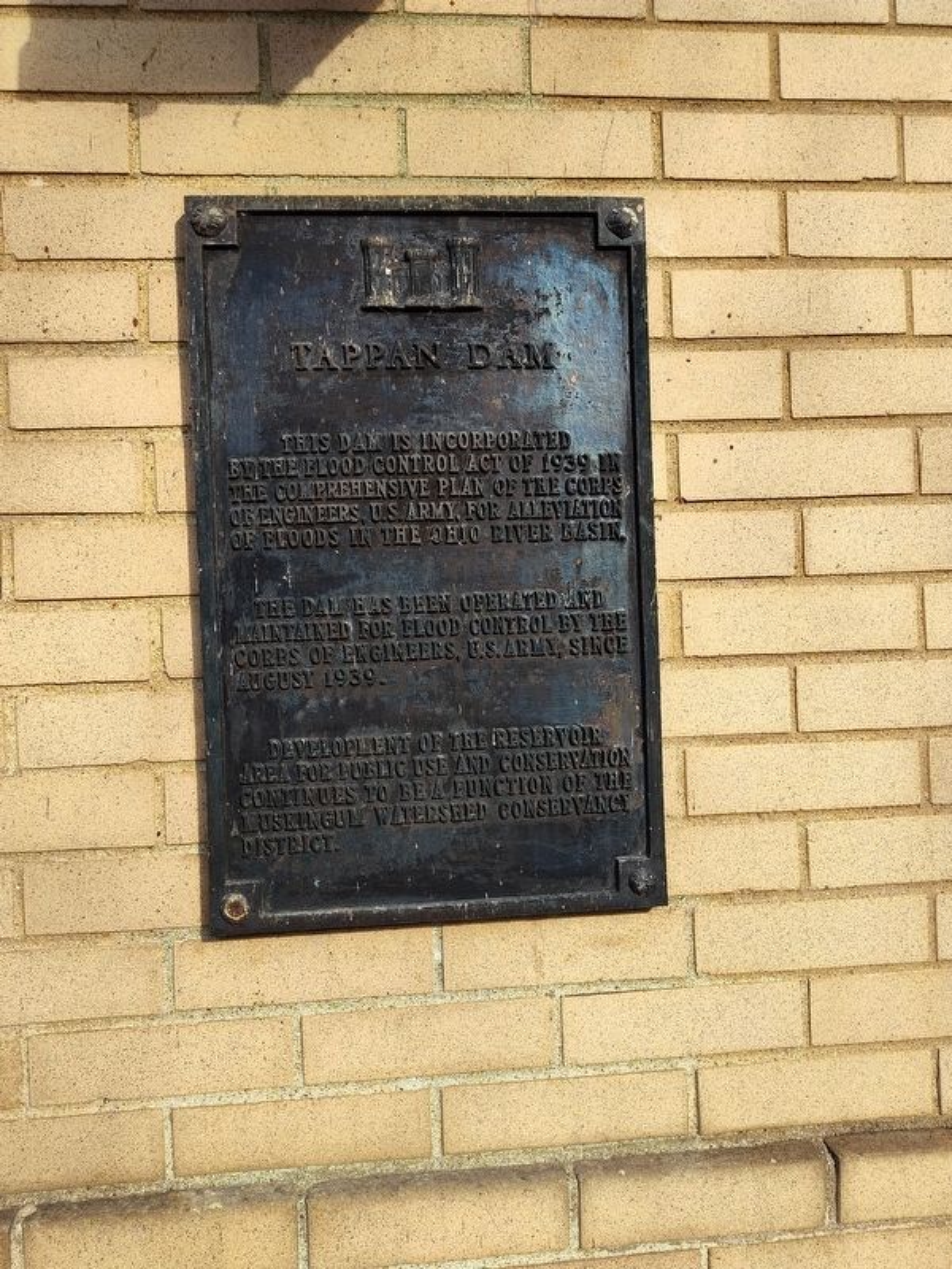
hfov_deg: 58.9
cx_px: 476
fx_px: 843
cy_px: 634
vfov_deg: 73.9
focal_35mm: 23
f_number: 1.8
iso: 100
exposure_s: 1/649
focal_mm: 5.56
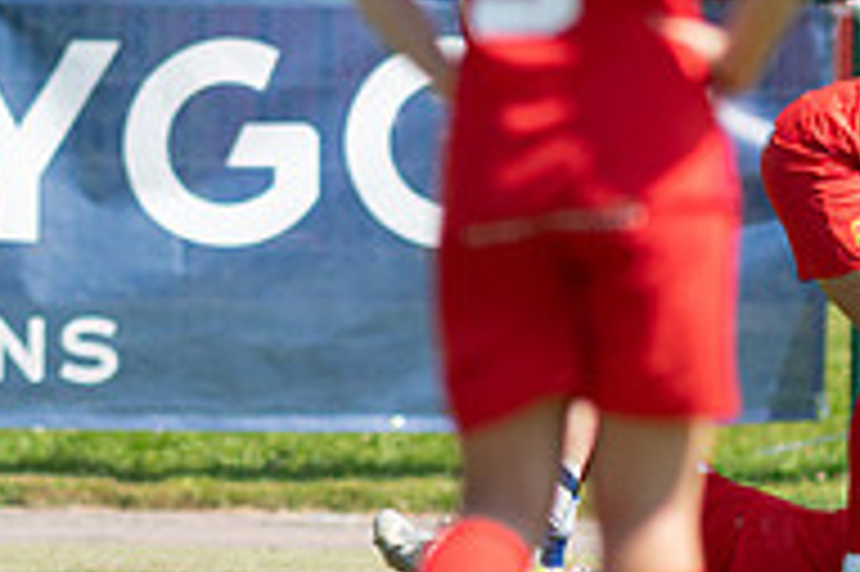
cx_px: 883
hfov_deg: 1.5
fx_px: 32603
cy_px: 160
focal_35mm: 1366
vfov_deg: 1.0
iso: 125
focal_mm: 300
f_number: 3.2
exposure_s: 1/1600
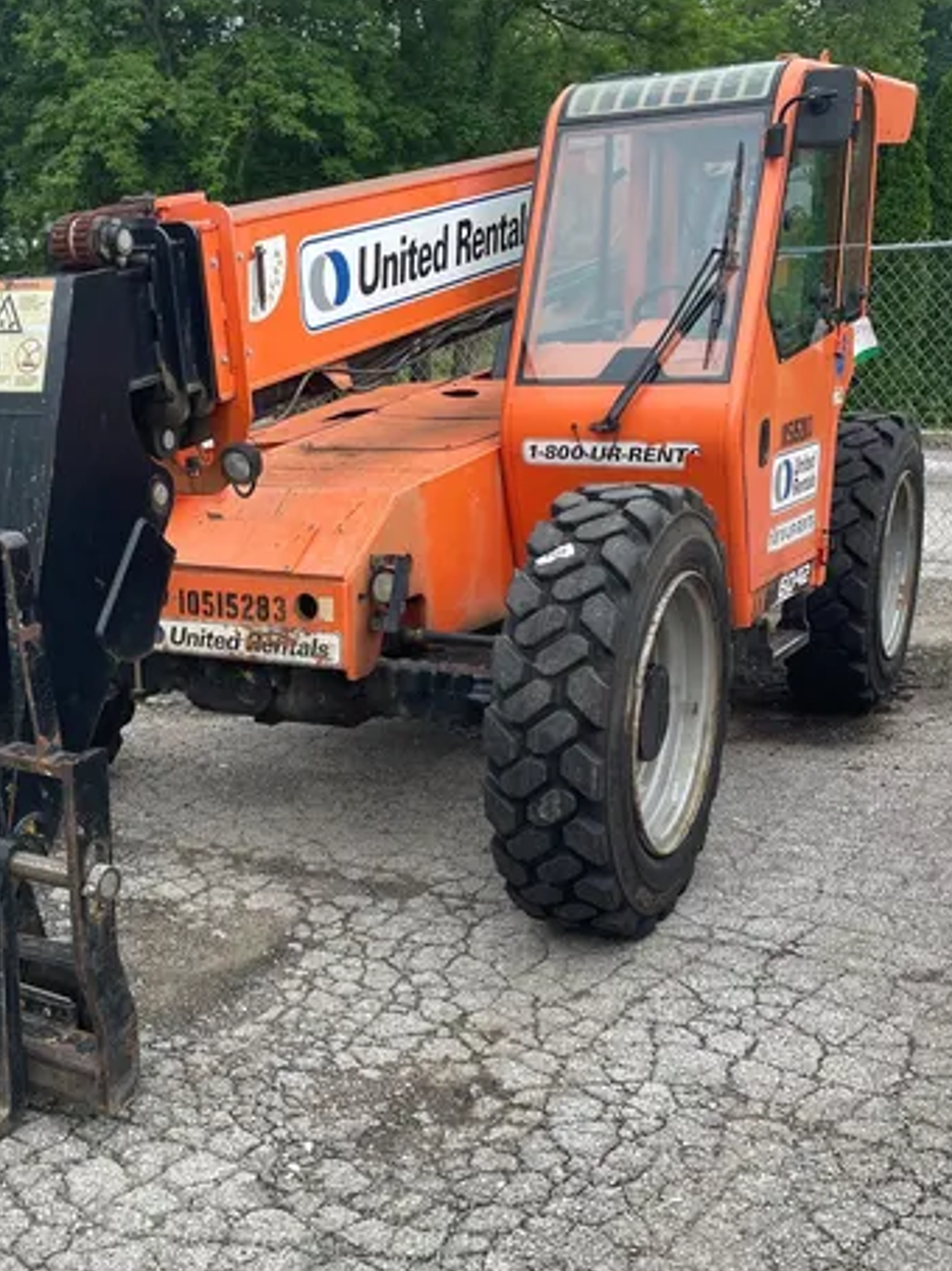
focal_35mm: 42
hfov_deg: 33.8
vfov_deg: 44.6
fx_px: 1542
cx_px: 263
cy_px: 763
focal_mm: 4.2
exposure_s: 1/190
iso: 32
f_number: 1.6
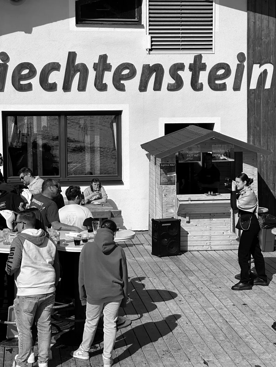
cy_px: 184
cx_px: 138
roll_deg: +0.8
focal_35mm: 77
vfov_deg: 25.3
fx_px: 819
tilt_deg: -4.6
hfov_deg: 19.1
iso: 32
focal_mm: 9
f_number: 2.8
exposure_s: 1/1575
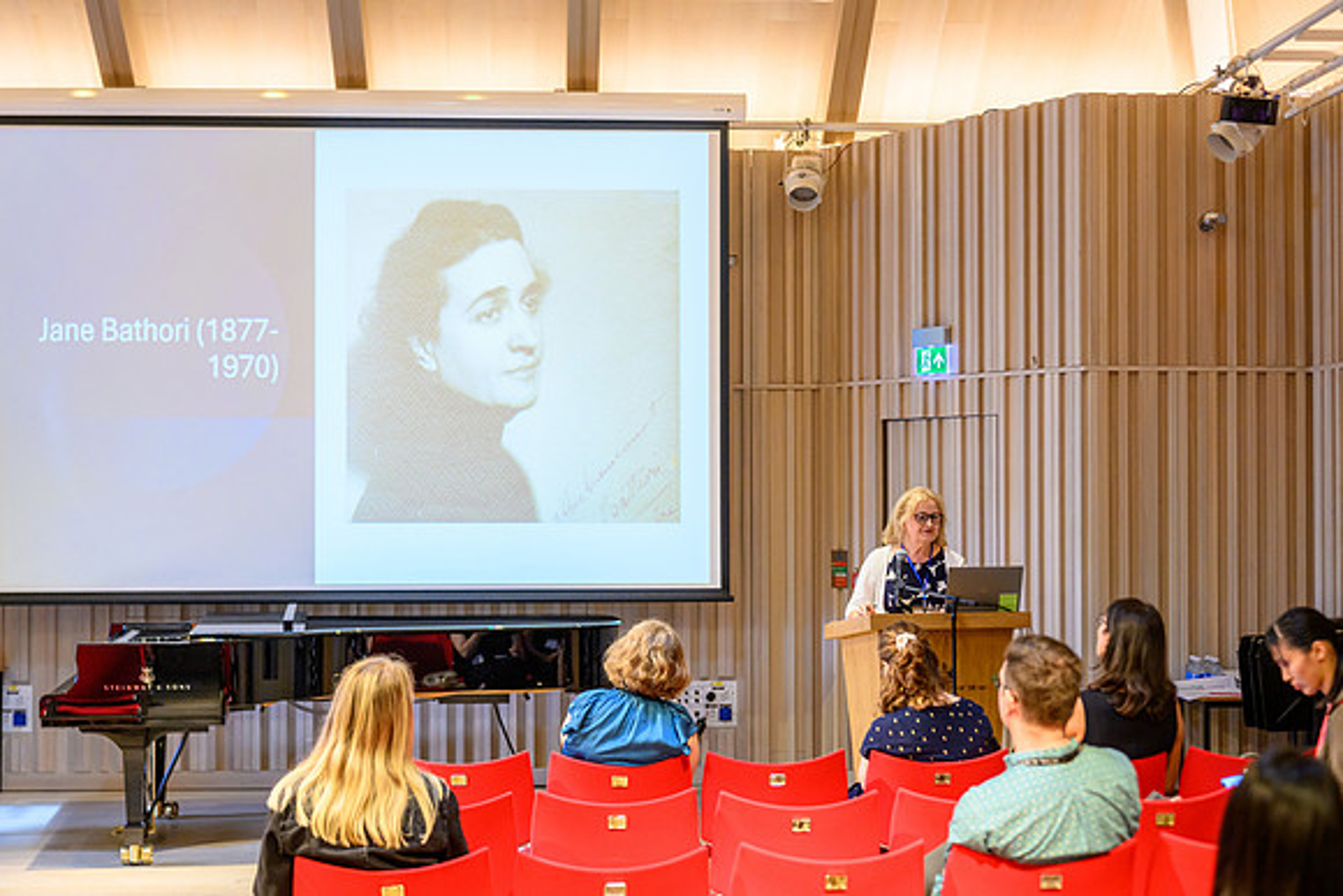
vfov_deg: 24.9
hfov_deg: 36.6
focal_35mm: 54
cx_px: 672
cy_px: 448
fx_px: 2033
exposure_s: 1/250
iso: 1400
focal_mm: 54
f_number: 2.8
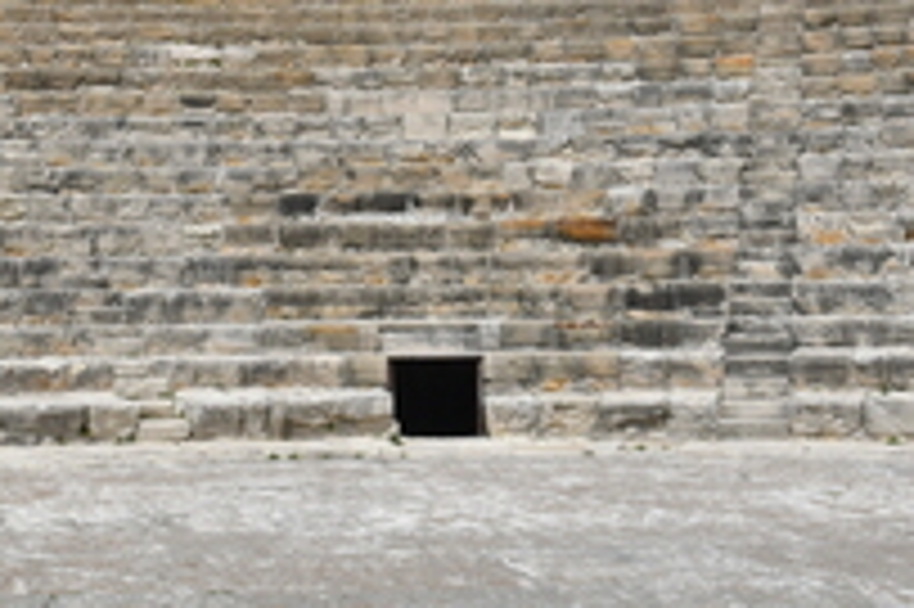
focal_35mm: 78
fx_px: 1979
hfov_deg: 25.0
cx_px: 50
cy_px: 164
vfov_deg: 17.4
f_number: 10
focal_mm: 24
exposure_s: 1/1000
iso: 250
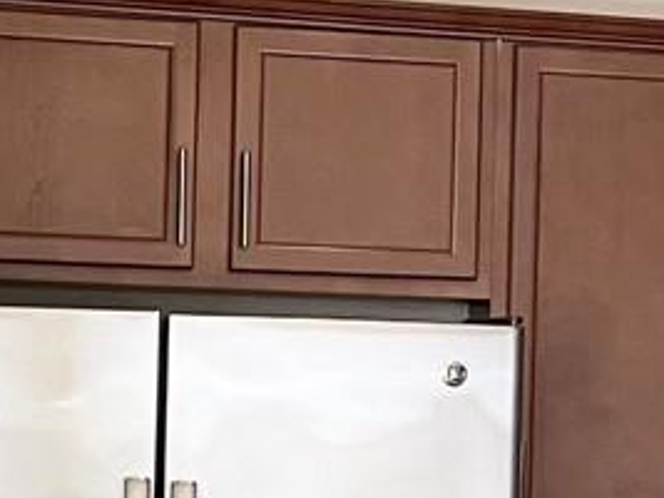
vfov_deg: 9.5
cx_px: 908
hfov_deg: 12.2
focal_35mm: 156
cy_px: 401
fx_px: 2991
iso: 125
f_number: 1.6
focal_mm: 4.2
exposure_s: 1/60
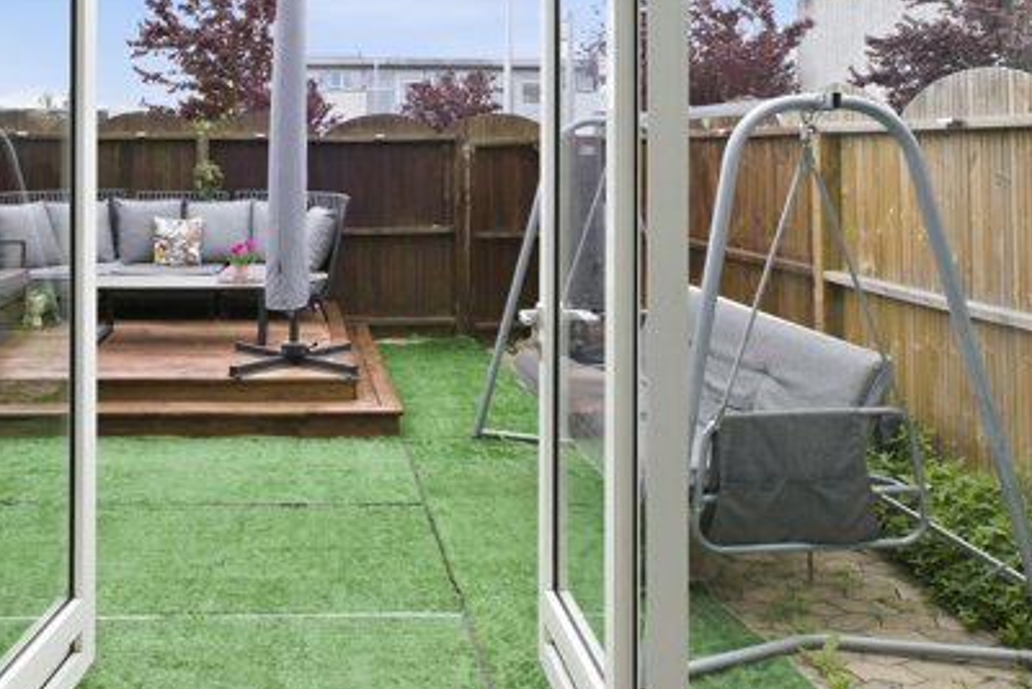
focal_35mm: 30
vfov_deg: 41.7
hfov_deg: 60.2
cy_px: 133
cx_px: 330
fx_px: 860
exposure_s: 1/100
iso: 200
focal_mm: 10
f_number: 8
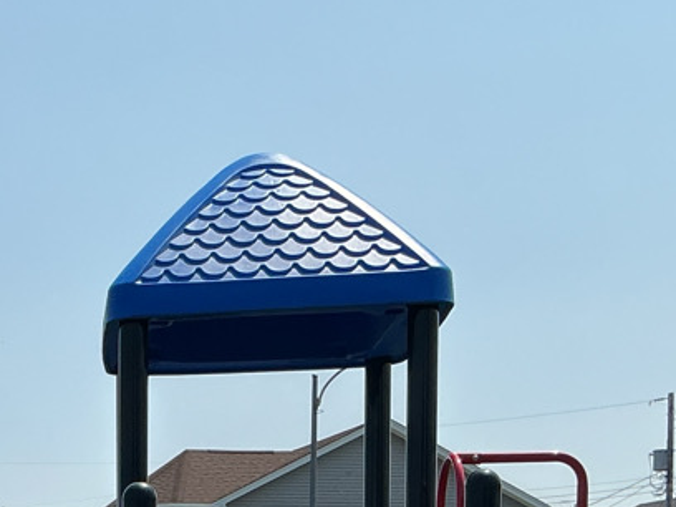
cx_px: -40
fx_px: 1777
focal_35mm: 91
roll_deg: +0.3
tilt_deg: -1.4
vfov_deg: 15.2
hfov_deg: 20.7
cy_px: 721
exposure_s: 1/2538
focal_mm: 3
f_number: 1.8
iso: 25
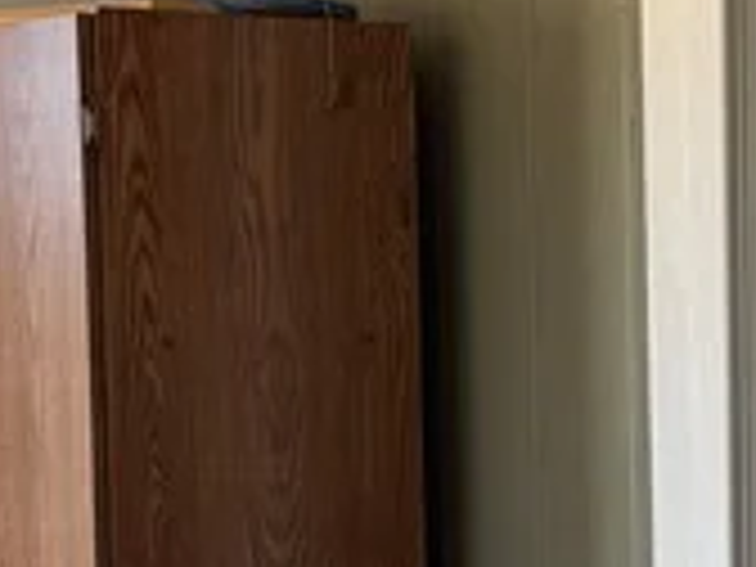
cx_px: 842
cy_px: 522
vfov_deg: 10.1
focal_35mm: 146
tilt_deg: -3.9
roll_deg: +0.7
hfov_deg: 13.2
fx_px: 3189
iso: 160
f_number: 1.78
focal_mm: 6.76
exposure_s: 1/120
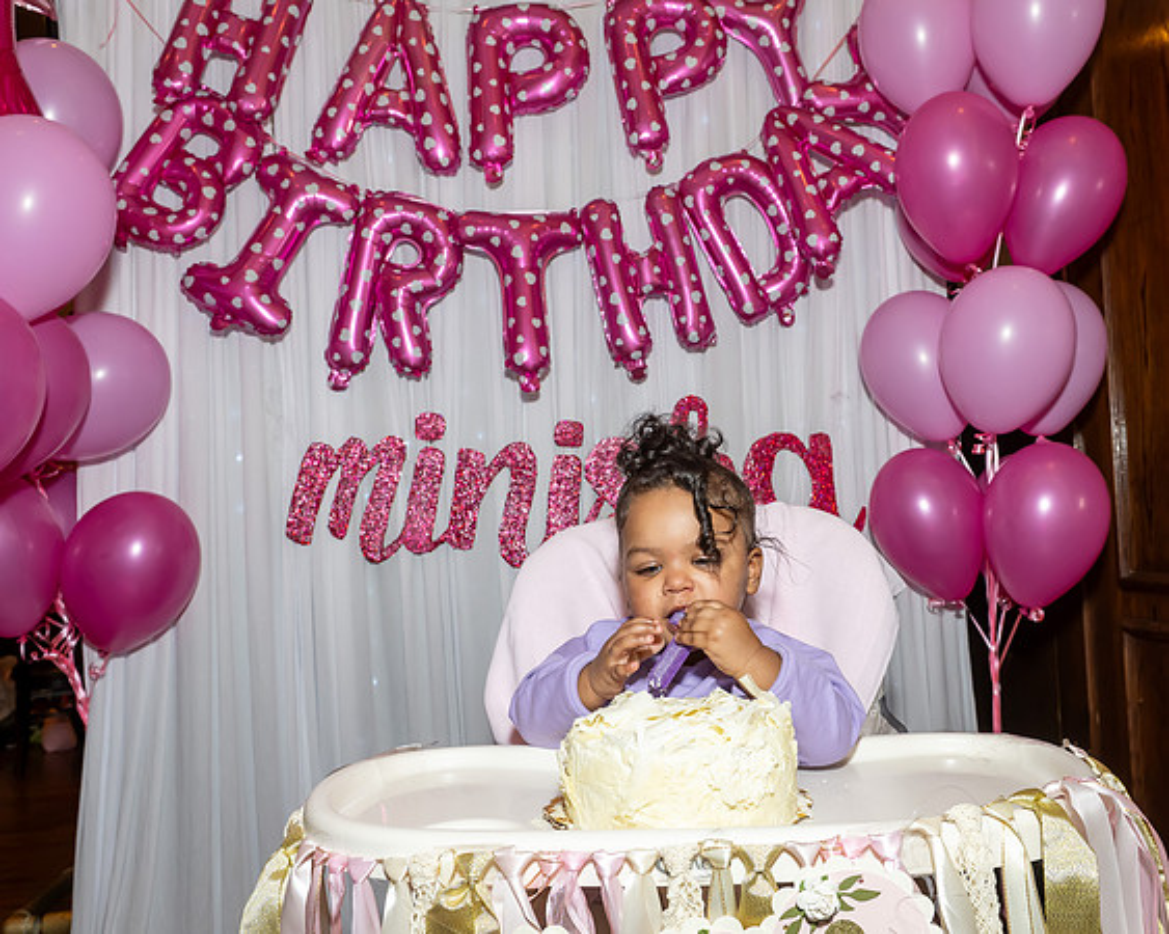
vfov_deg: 50.2
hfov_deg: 60.3
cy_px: 469
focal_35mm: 29
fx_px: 998
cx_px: 681
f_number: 7.1
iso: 640
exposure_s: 1/250
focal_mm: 17
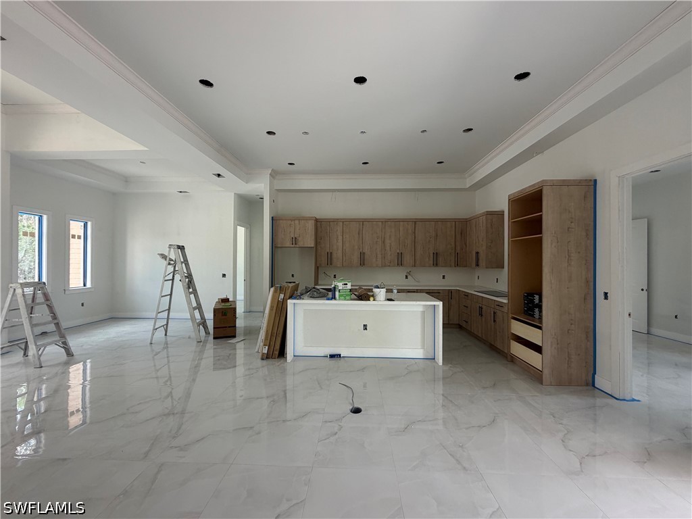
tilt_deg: +0.6
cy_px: 260
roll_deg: -0.1
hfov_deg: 102.1
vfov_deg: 85.7
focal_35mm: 14
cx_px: 346
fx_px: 280
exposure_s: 1/121
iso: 125
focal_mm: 2.22
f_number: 2.2
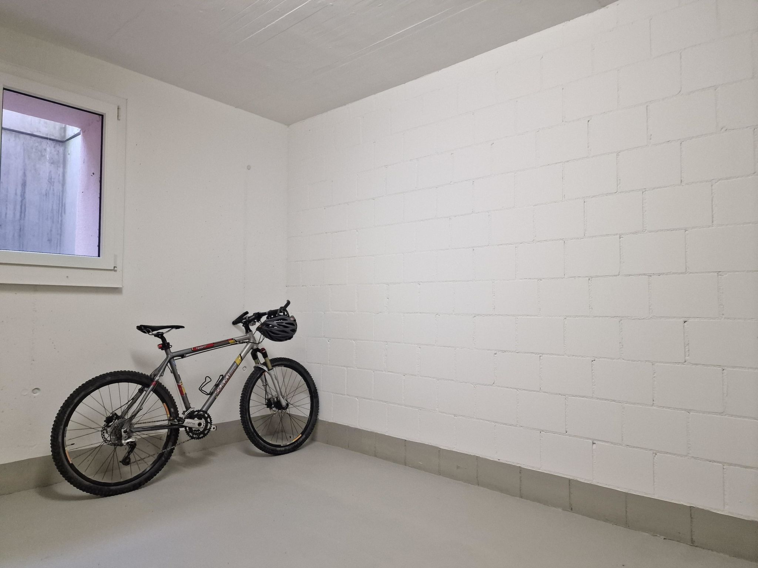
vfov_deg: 58.9
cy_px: 284
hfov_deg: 73.9
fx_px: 504
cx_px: 379
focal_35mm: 23
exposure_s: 1/100
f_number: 1.8
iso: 50
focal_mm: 6.4
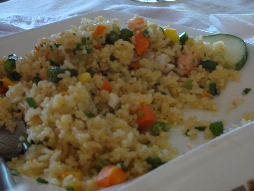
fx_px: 1306
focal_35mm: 178
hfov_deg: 11.1
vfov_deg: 8.3
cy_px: 96
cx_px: 127
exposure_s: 1/40
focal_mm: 30.42
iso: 800
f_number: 5.6
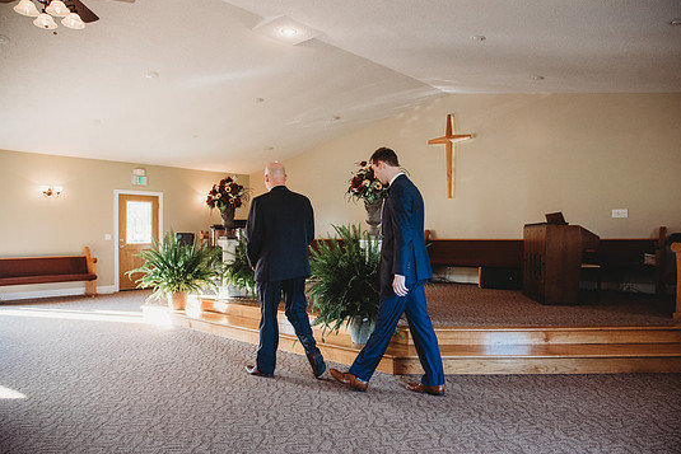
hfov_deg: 69.3
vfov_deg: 49.6
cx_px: 367
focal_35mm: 26
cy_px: 232
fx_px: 492
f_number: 4
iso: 800
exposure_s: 1/125
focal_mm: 24
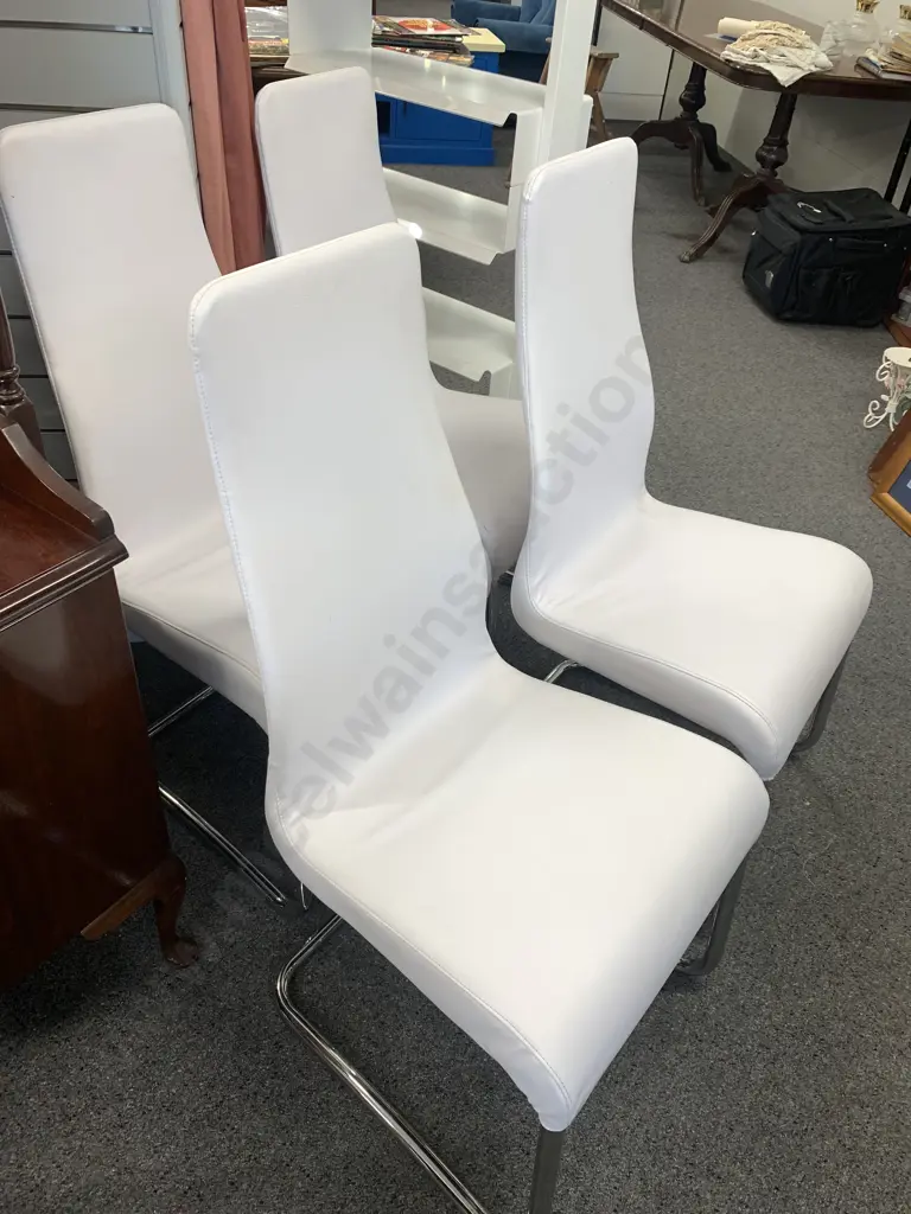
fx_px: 912
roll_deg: -4.8
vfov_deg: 67.3
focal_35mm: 26
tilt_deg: -39.3
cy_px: 607
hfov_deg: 53.1
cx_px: 456
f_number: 1.8
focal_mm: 4.25
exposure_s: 1/100
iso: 64
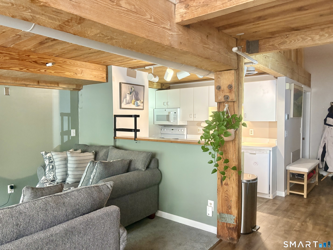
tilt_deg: -2.2
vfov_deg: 53.1
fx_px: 250
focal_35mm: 26
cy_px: 125
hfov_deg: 67.3
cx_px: 166
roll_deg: +0.7
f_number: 1.6
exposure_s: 1/60
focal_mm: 5.96
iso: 500
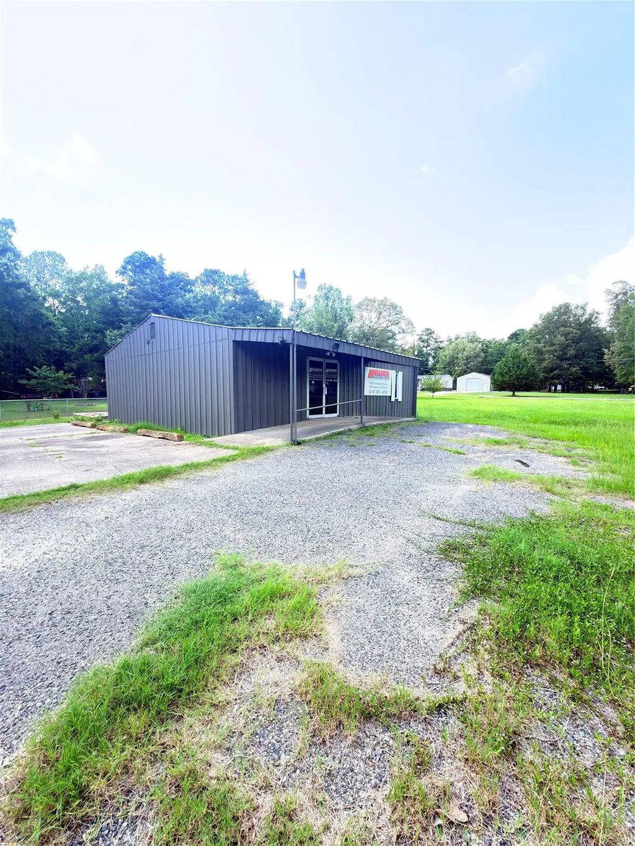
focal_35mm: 14
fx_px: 342
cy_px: 423
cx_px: 318
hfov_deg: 85.7
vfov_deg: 102.1
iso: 32
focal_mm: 2.22
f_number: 2.2
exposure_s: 1/121
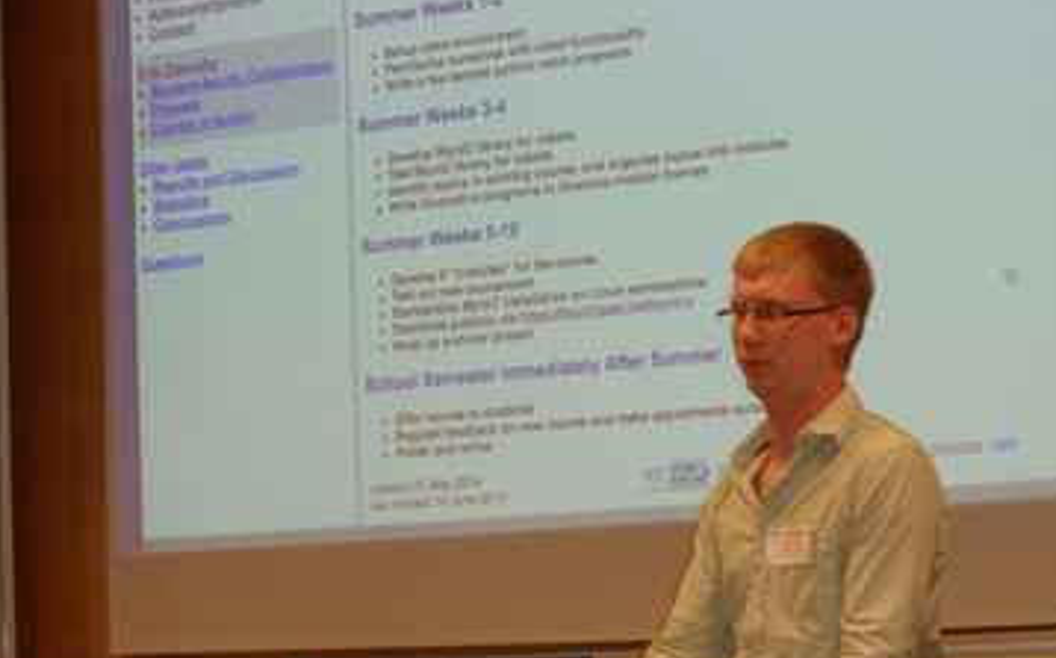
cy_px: 381
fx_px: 4773
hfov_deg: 12.6
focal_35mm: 166
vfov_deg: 7.9
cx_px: 581
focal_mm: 19.11
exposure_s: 1/60
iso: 400
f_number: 5
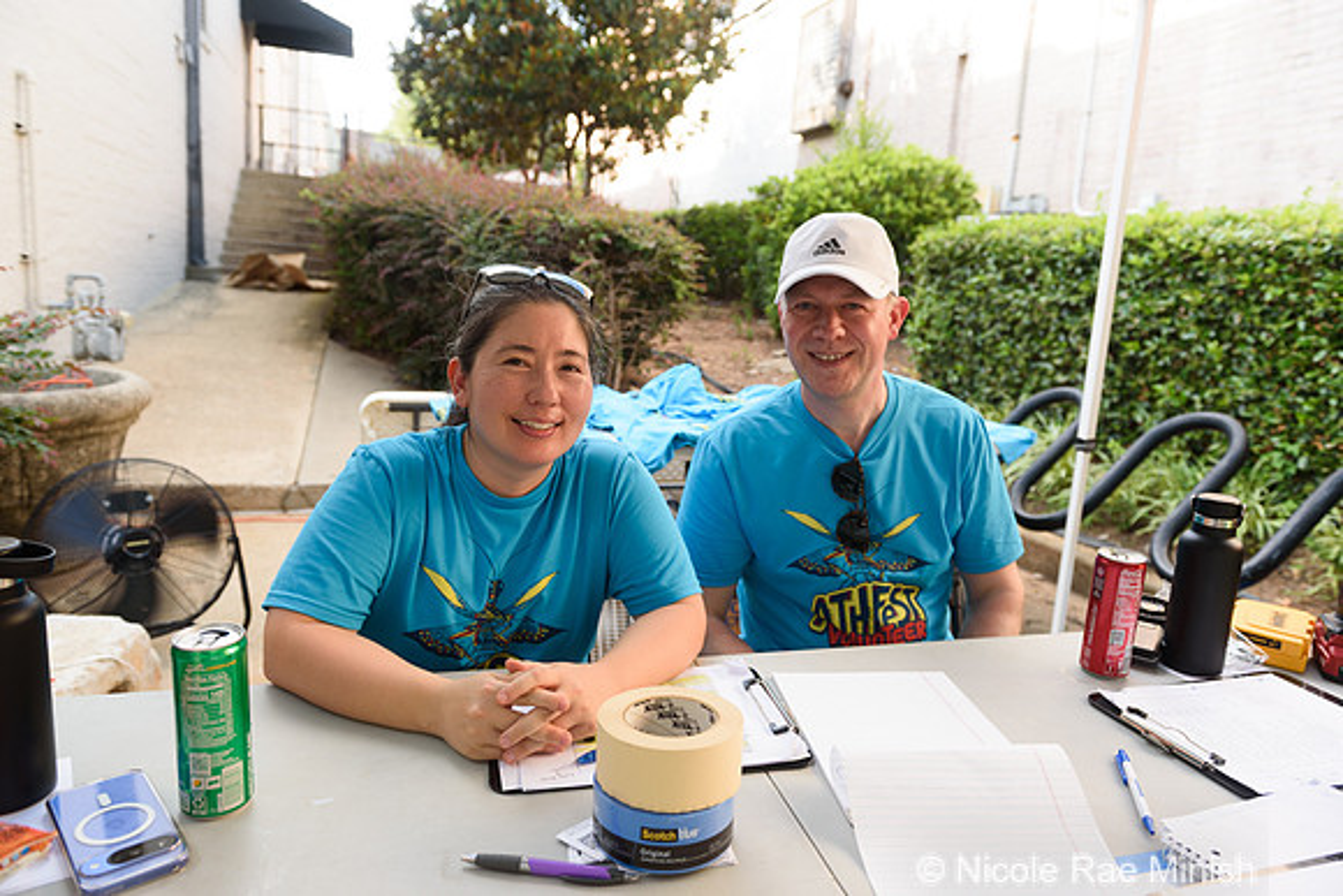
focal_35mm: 24
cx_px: 672
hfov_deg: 73.7
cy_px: 448
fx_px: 896
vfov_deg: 53.2
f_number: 5
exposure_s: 1/200
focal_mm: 24
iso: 250
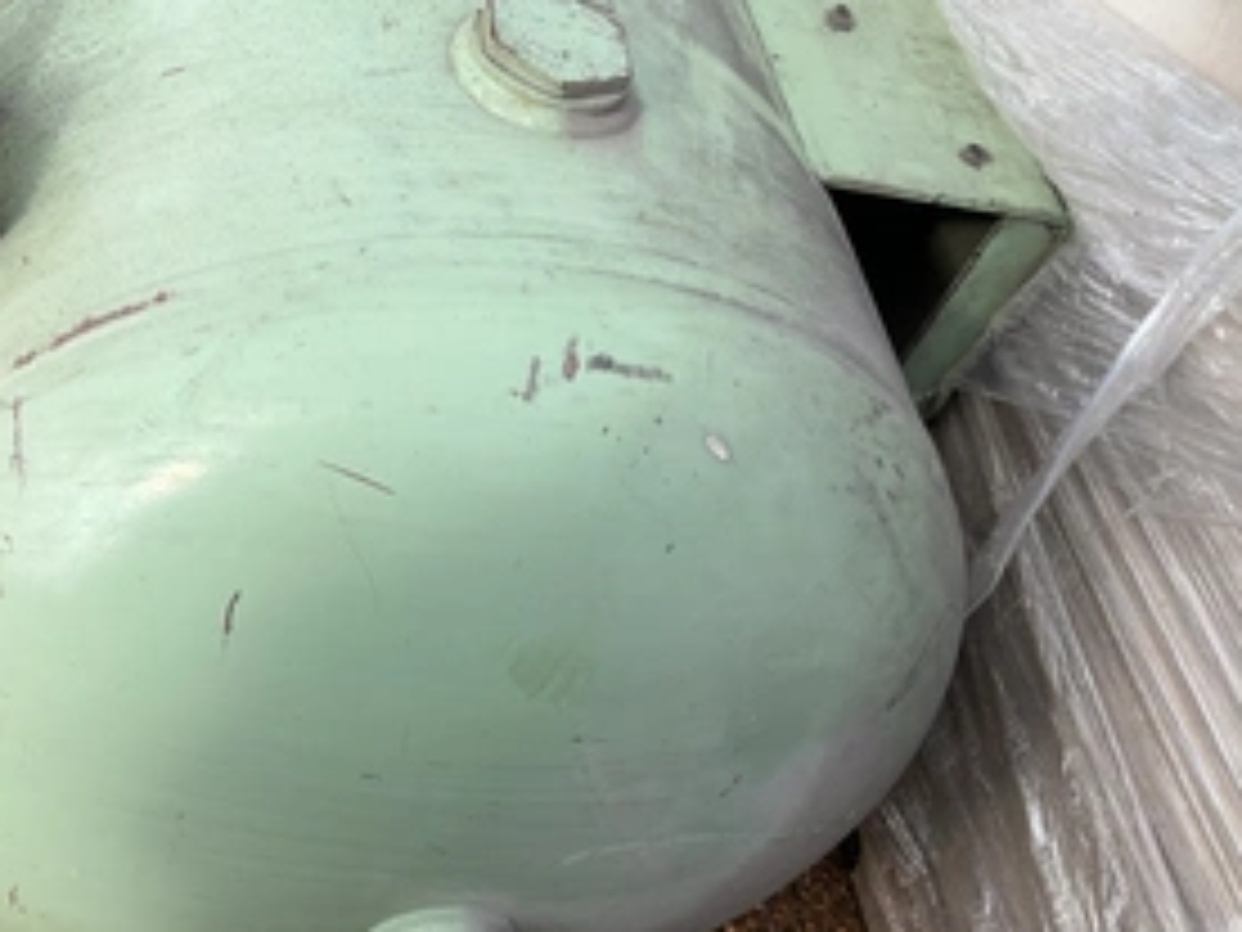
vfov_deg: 34.0
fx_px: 1507
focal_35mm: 42
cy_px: 621
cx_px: 446
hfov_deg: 44.3
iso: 25
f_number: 1.8
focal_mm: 3
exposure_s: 1/657
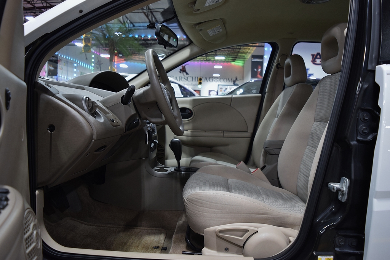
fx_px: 293
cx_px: 195
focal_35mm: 27
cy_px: 130
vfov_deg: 47.9
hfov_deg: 67.4
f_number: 3.5
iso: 1100
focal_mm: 18
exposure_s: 1/60
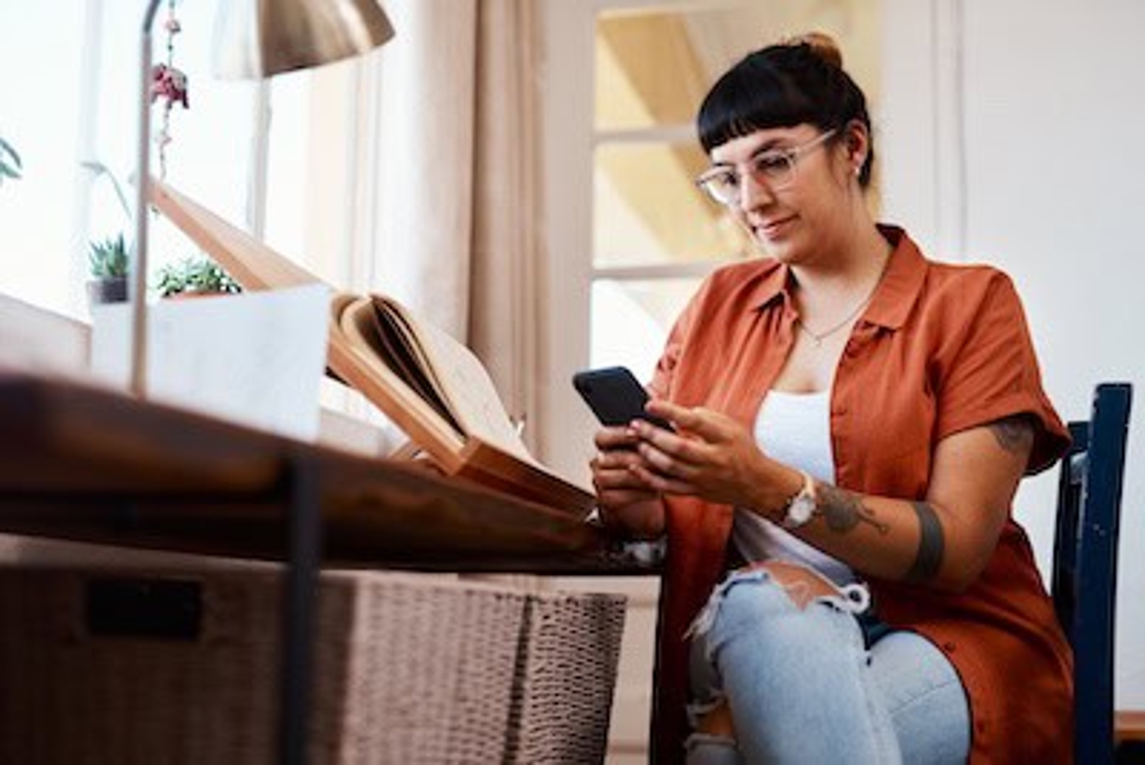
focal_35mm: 50
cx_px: 572
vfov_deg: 27.0
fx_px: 1591
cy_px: 382
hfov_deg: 39.6
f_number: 2.2
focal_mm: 50
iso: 160
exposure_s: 1/640
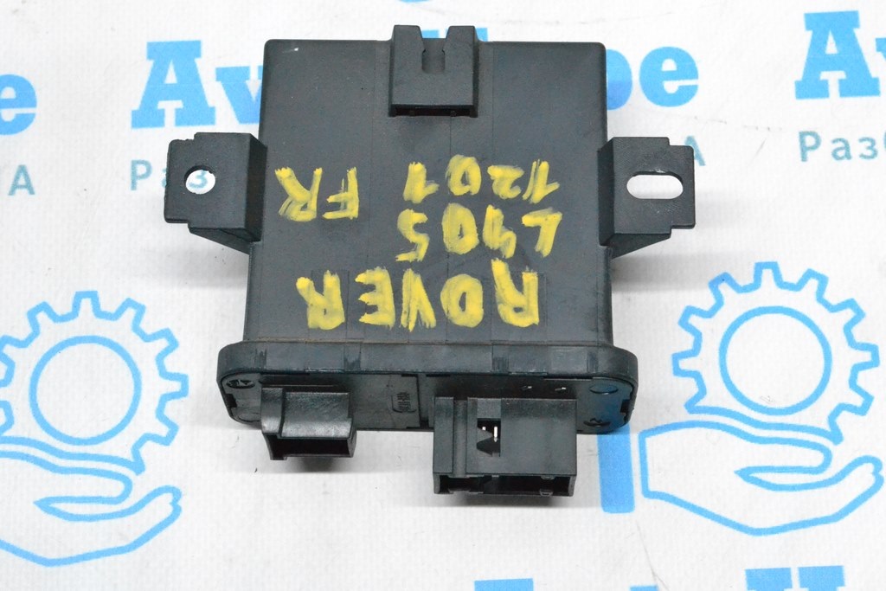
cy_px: 296
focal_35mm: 78
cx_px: 443
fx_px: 1920
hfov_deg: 26.0
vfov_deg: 17.5
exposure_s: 1/160
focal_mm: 52
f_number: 11
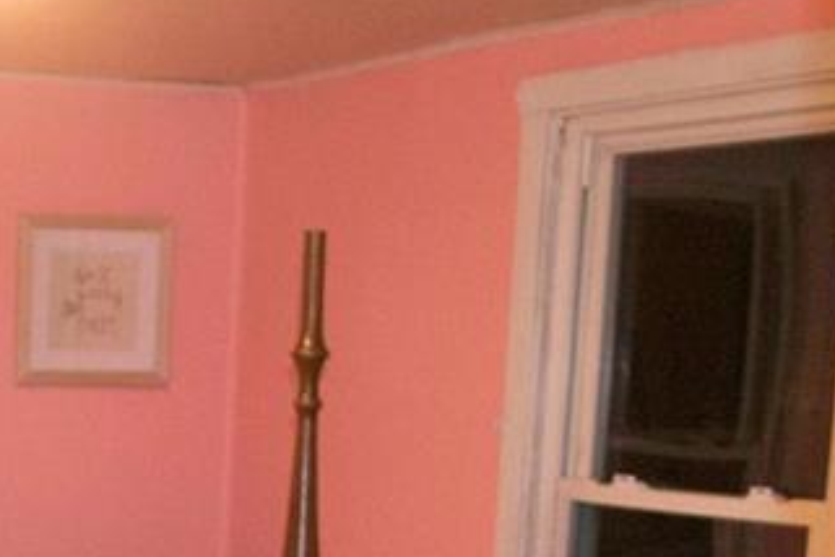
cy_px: 739
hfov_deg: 21.3
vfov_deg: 15.1
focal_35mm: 86
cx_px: -273
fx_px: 1995
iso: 3200
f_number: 3.5
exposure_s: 1/60
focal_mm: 18
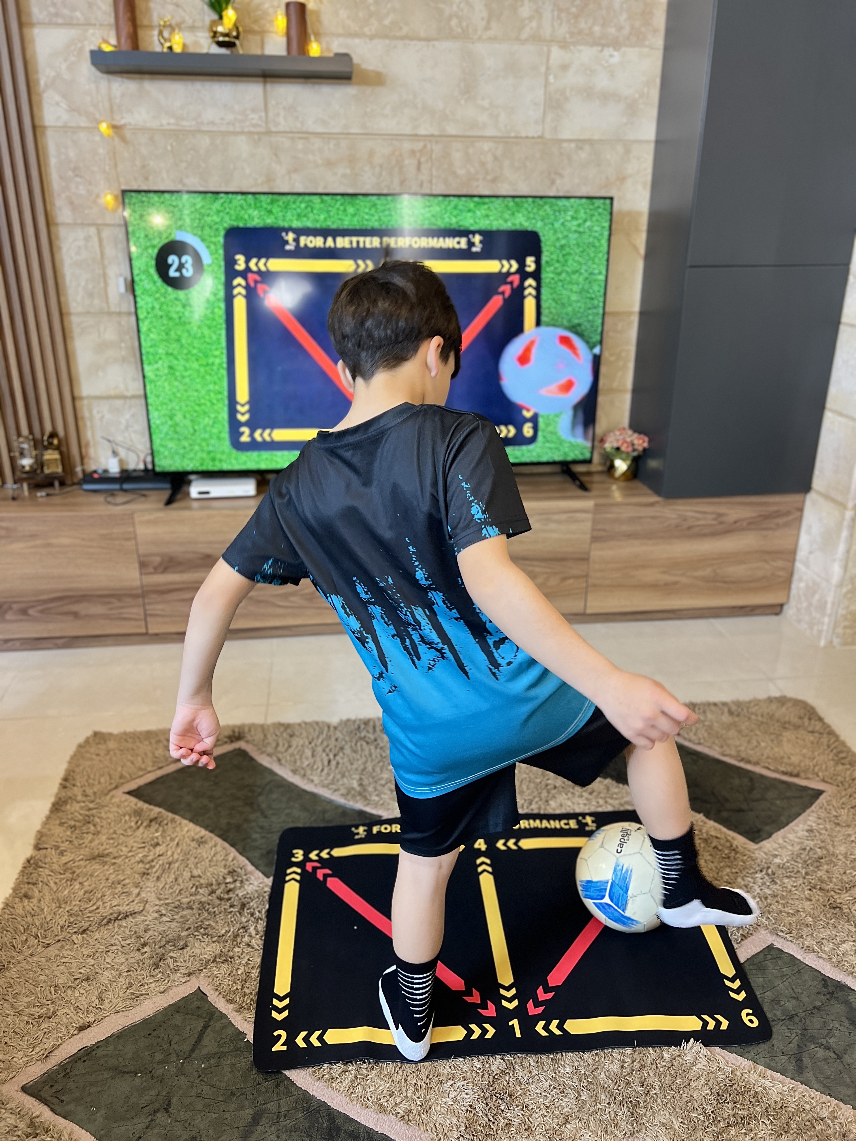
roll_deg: +0.0
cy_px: 570
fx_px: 857
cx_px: 428
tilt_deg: -21.8
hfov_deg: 53.1
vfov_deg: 67.3
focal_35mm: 26
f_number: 1.5
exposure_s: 1/50
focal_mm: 5.7
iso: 200
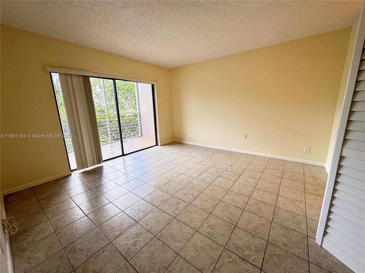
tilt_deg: -13.2
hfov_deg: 102.1
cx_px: 182
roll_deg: +2.9
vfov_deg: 85.7
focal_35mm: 14
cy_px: 136
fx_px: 148
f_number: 2.2
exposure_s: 1/60
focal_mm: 2.22
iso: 160
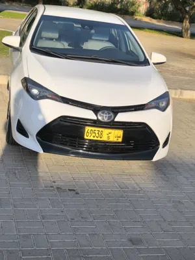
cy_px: 130
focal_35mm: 63
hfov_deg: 23.3
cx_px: 98
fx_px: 473
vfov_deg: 30.7
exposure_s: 1/1109
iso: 50
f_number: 1.65
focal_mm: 6.14
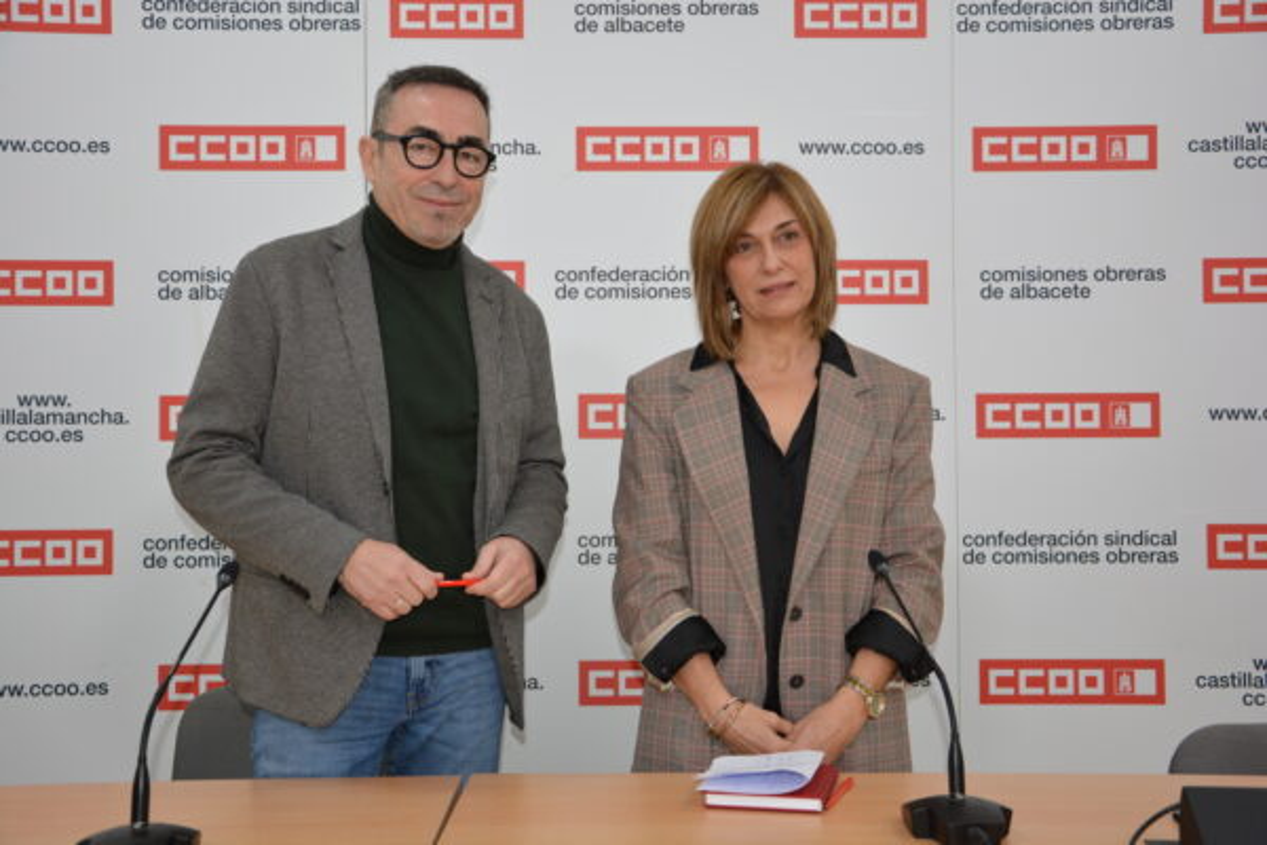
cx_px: 634
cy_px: 422
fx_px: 1478
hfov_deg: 46.4
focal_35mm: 42
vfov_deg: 31.9
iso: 400
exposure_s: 1/100
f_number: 4
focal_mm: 28
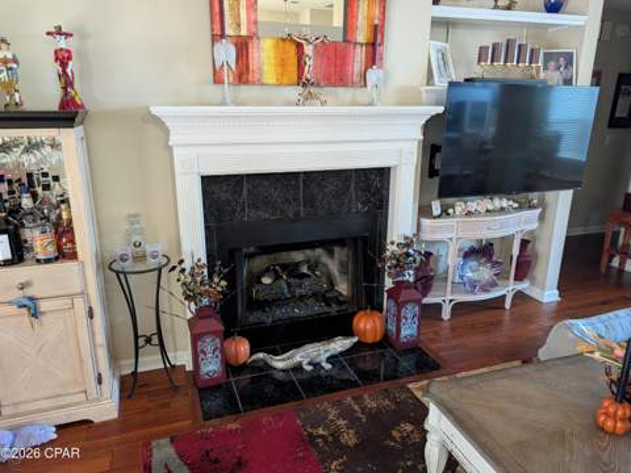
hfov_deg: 71.6
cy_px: 236
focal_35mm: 24
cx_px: 316
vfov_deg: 56.8
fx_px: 437
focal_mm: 6.9
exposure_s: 1/23.8
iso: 350
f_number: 1.68
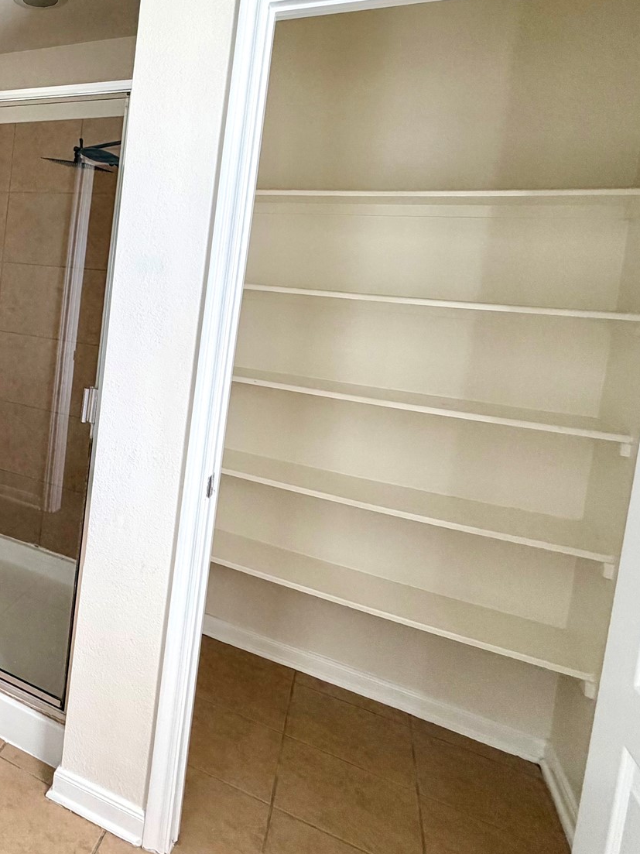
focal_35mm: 26
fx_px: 641
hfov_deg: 41.4
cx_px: -75
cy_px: 300
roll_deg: -4.1
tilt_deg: -3.6
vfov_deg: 65.9
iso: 160
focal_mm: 2.22
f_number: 2.2
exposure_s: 1/121
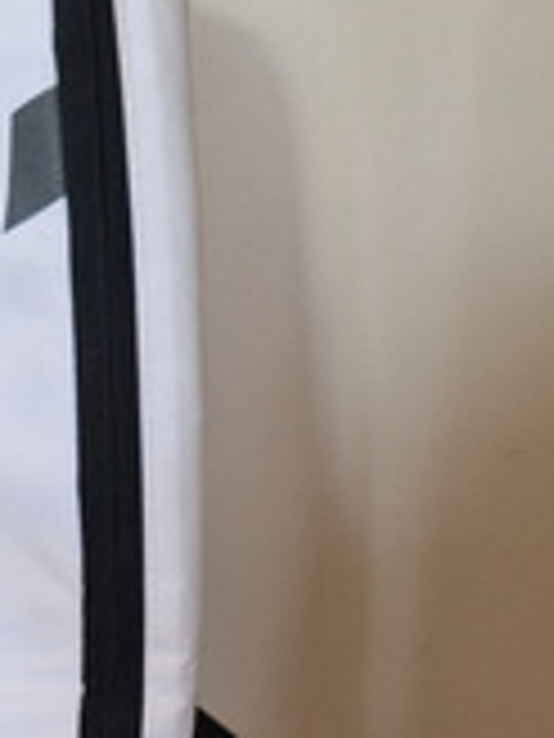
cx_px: -56
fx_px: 1494
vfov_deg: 25.6
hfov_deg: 20.1
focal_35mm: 70
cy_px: 824
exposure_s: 1/100
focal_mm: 5.4
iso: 80
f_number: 1.8
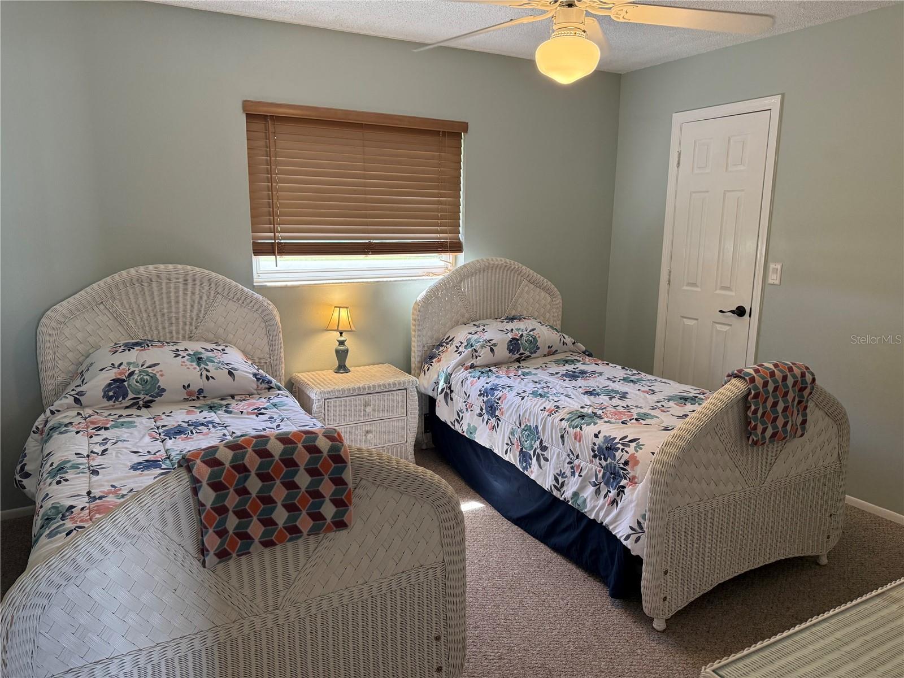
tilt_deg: -11.2
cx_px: 452
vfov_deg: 56.8
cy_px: 339
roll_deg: -0.8
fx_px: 627
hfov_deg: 71.6
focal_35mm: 24
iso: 250
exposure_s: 1/120
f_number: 1.78
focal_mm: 6.76
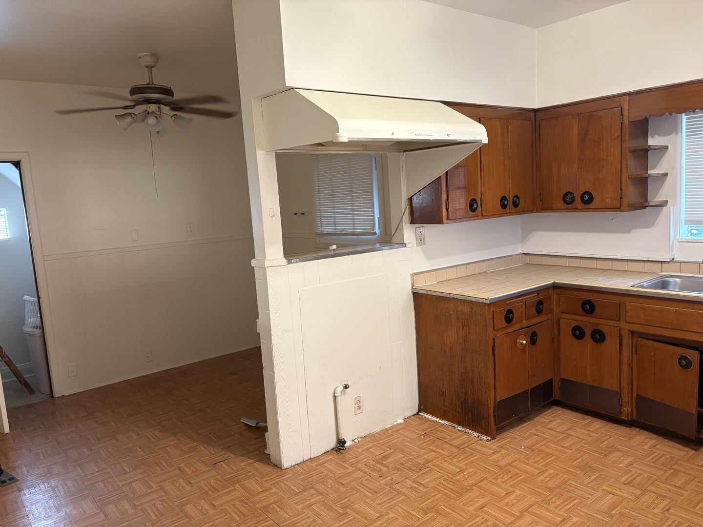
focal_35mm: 26
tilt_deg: -7.3
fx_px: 528
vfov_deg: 53.1
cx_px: 352
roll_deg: +3.8
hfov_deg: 67.3
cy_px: 264
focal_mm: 5.96
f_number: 1.6
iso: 160
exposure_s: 1/60
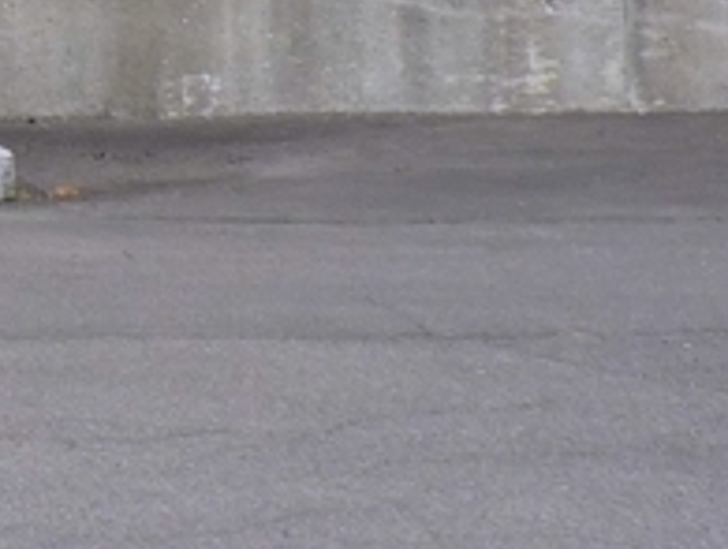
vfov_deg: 6.3
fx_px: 4656
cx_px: -1497
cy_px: -904
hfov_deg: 7.7
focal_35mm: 221
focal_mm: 6.4
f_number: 5.6
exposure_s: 1/400
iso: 80
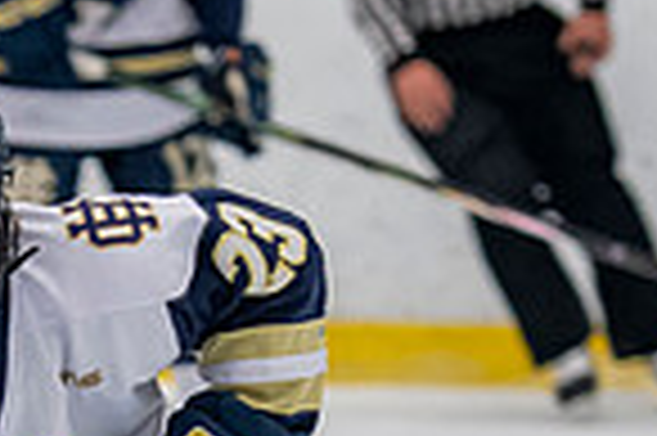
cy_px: 775
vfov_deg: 2.0
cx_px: -157
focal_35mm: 685
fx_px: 12487
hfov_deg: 3.0
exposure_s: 1/640
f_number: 3.2
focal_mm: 110
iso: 2000
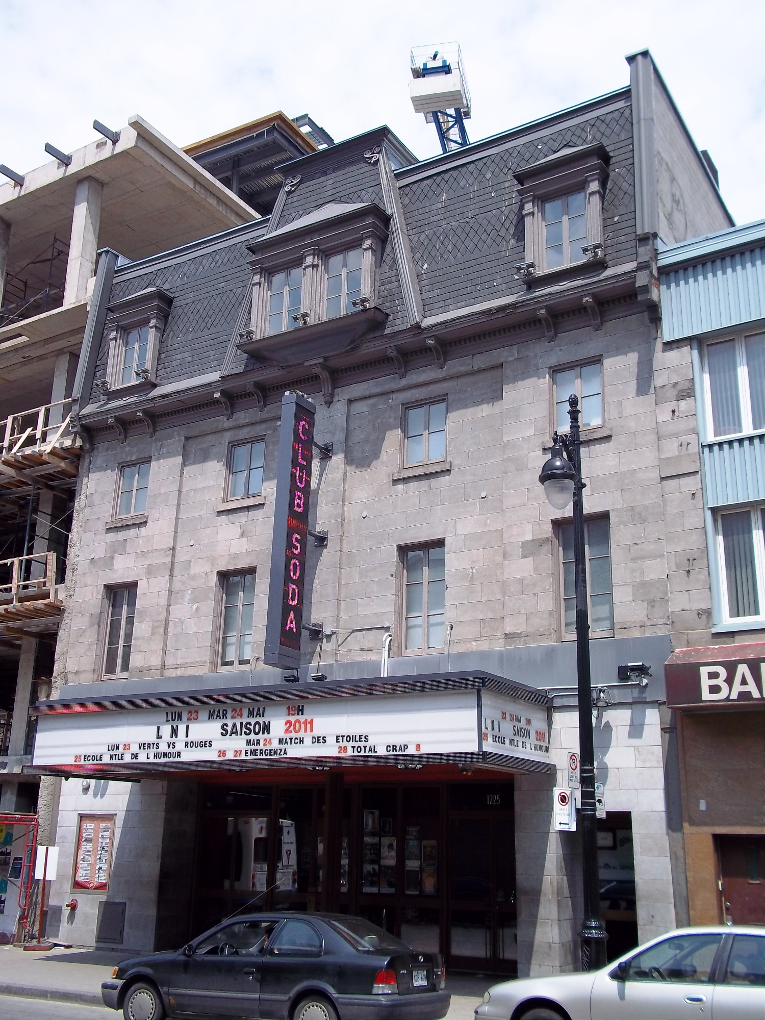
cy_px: 510
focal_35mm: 36
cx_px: 382
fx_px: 1061
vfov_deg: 51.4
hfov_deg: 39.7
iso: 80
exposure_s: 1/200
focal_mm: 6.5
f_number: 8
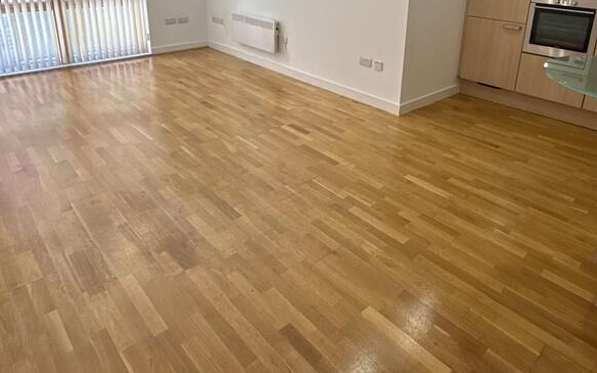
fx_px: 423
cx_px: 328
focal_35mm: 26
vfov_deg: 45.6
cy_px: 85
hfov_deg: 70.2
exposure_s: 1/100
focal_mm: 2.22
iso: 160
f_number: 2.2
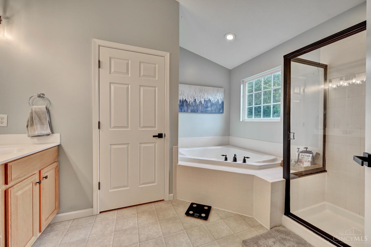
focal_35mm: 14
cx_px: 186
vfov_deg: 81.2
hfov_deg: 104.3
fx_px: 144
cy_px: 124
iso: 400
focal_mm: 14
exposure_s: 1/25
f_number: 8
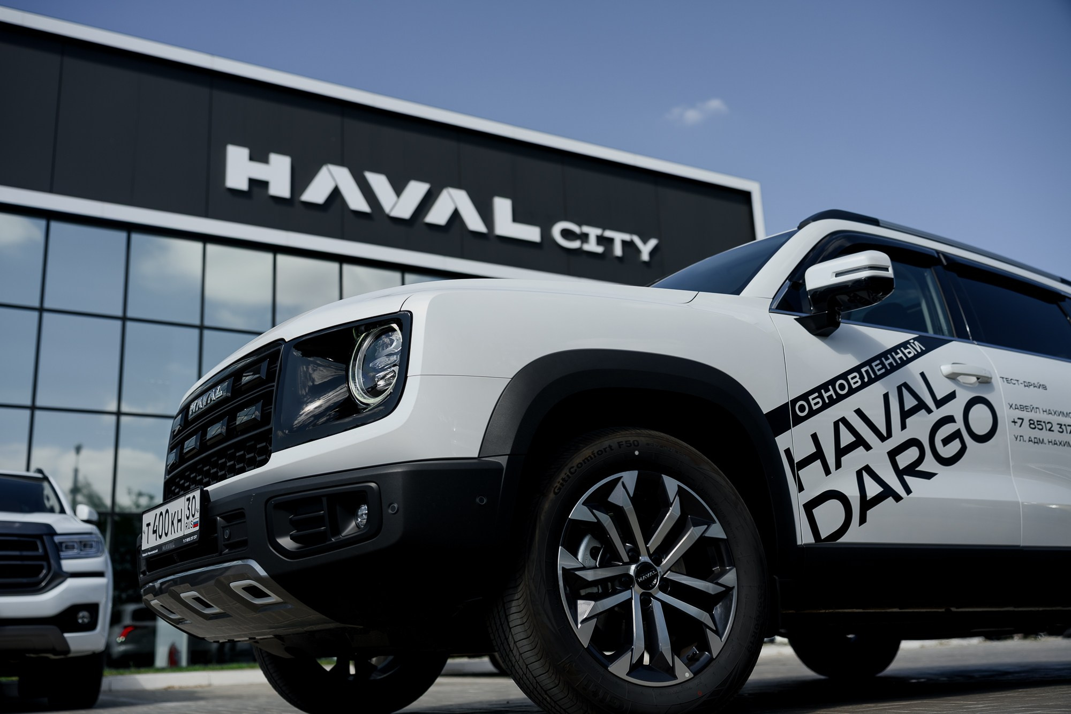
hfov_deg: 54.4
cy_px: 357
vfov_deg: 37.8
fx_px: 1041
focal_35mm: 35
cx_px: 536
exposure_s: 1/1600
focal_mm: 35
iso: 50
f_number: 2.8
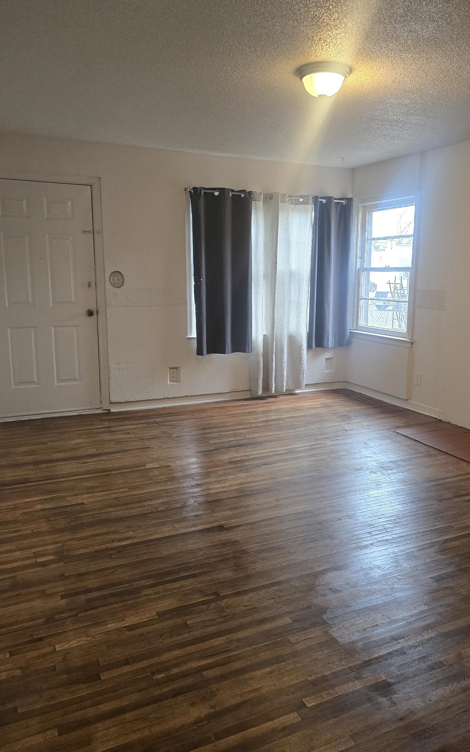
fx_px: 574
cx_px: 274
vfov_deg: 66.5
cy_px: 371
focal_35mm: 28
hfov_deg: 44.4
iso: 500
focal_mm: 6.3
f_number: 1.7
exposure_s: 1/120
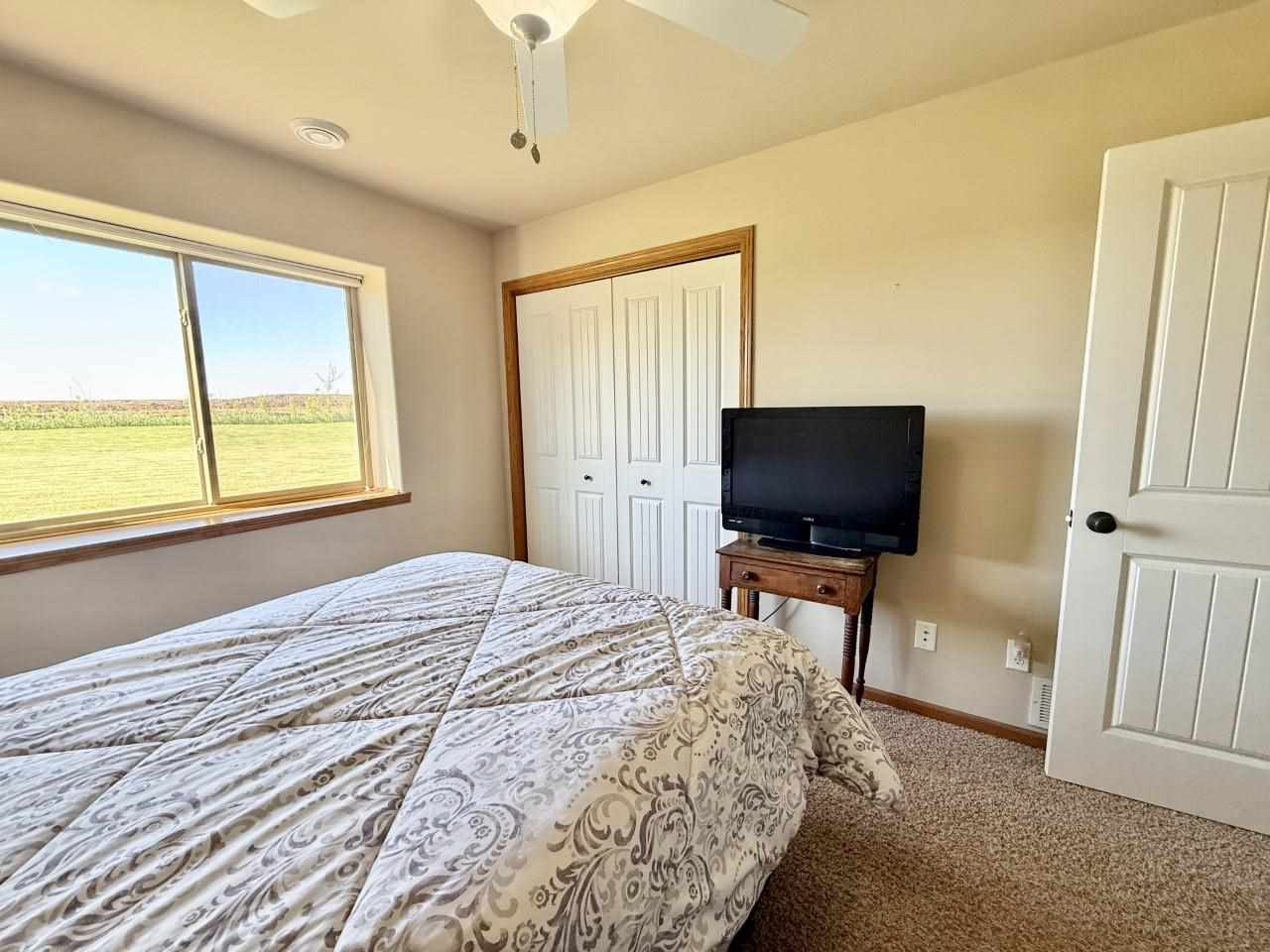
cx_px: 635
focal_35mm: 14
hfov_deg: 102.1
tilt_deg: -7.6
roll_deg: +1.2
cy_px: 476
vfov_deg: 85.7
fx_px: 514
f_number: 2.2
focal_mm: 2.22
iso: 200
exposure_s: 1/120
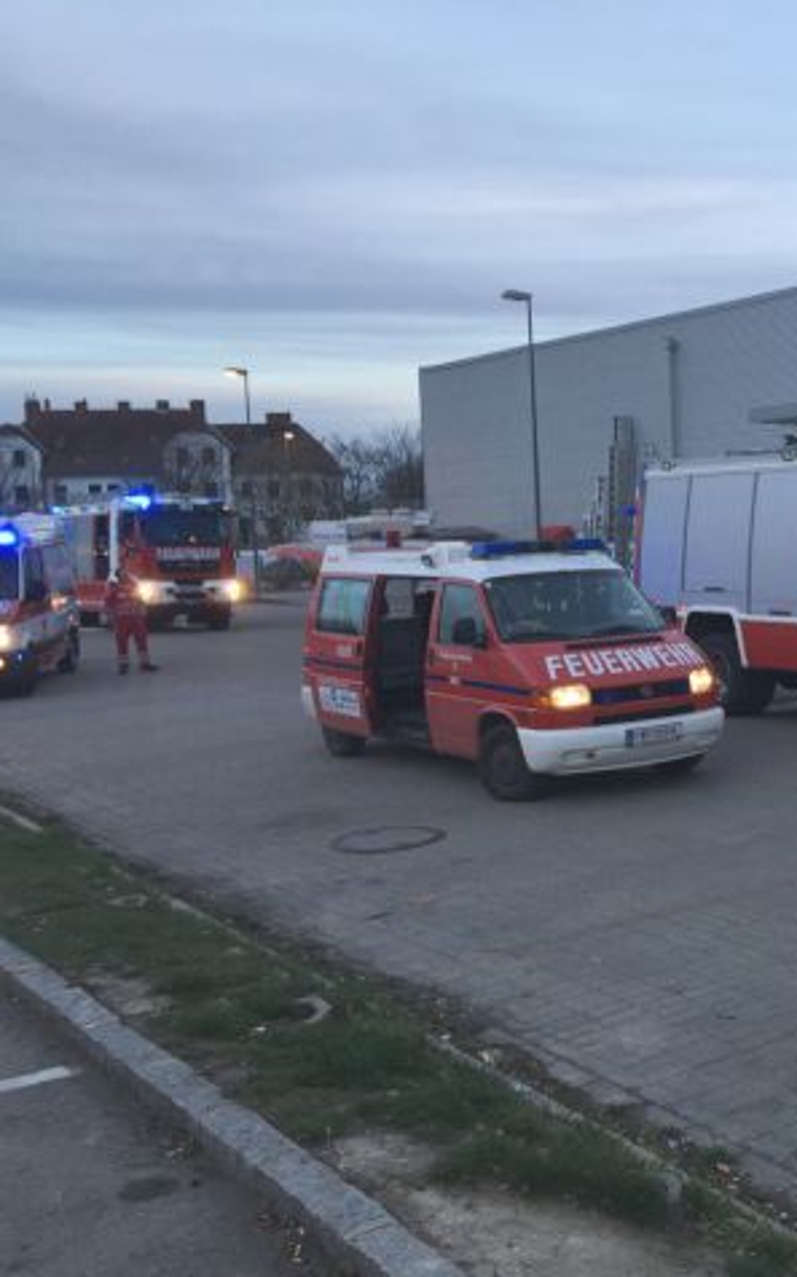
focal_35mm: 42
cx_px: 786
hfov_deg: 28.7
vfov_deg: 47.2
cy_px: 643
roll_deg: +2.1
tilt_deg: -5.4
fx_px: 1461
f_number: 2.2
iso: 40
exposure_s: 1/100
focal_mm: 4.15
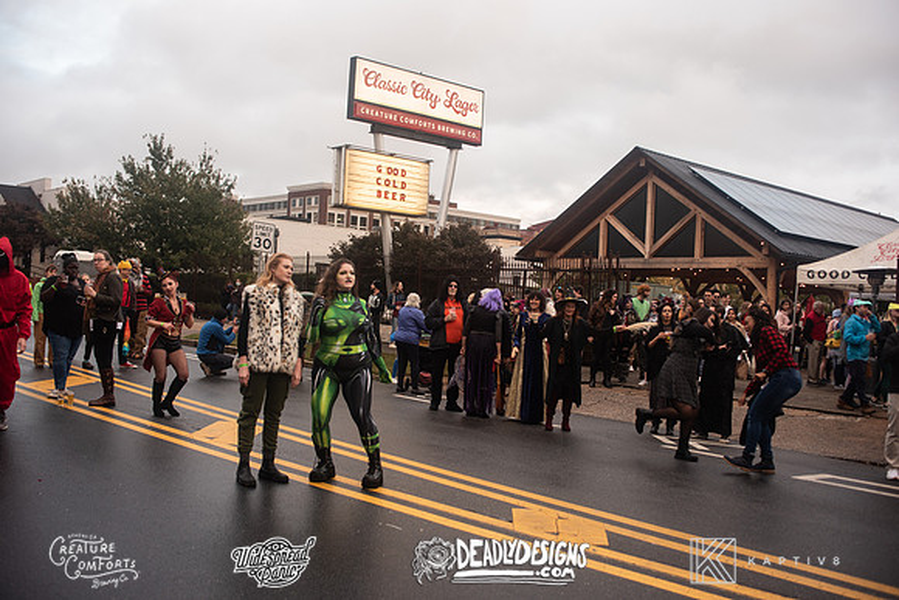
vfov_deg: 37.9
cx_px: 450
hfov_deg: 54.4
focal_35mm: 35
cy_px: 300
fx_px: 874
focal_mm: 35
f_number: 3.5
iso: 500
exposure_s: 1/160
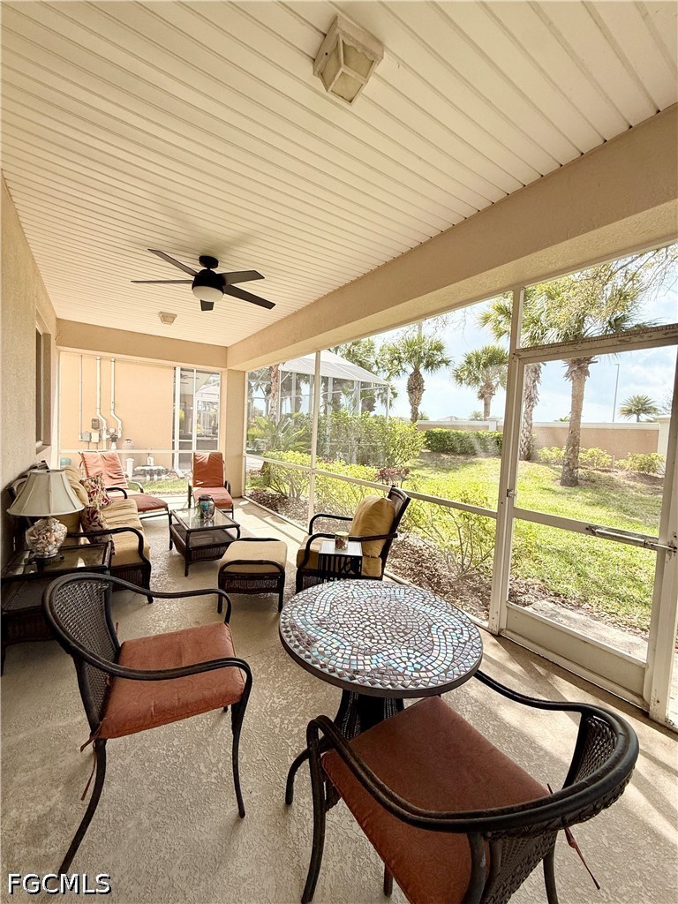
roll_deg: -3.2
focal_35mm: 14
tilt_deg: -1.9
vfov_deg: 102.1
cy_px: 452
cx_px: 339
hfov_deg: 85.7
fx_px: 366
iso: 64
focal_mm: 2.22
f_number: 2.2
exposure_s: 1/574
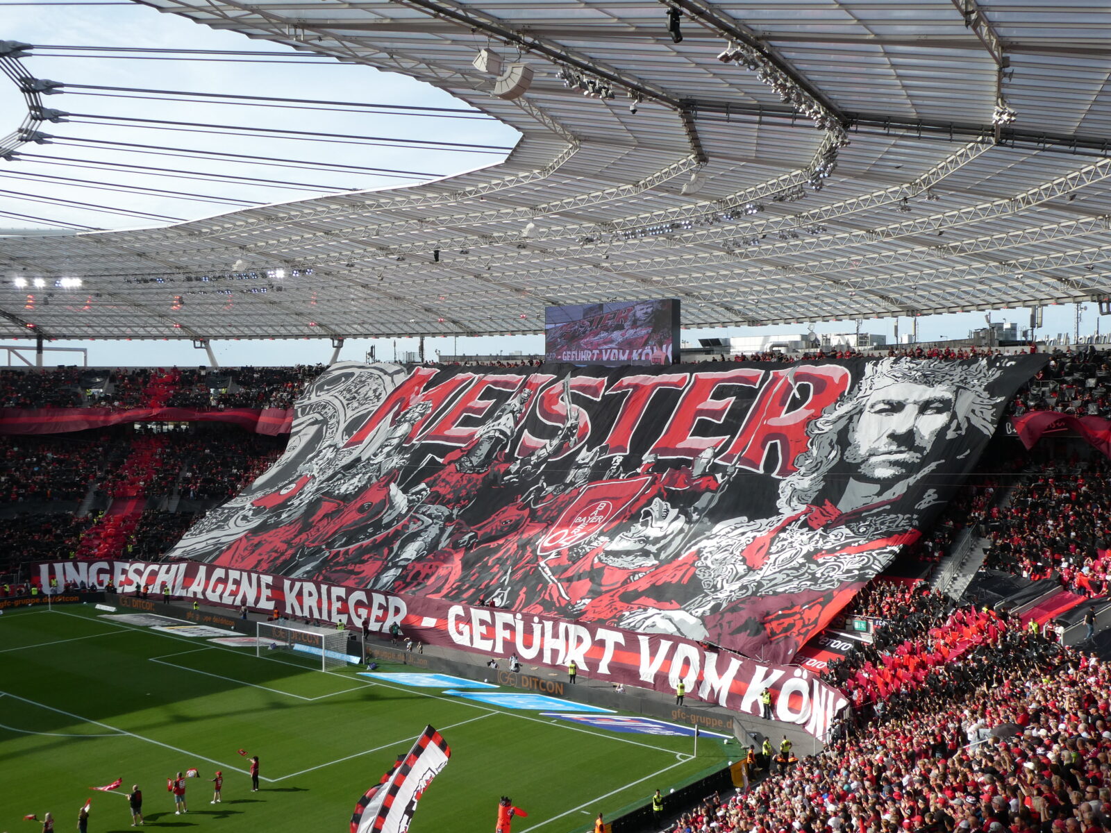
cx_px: 556
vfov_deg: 40.7
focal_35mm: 35
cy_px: 416
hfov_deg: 52.6
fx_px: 1123
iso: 80
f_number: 3.7
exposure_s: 1/640
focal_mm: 6.3
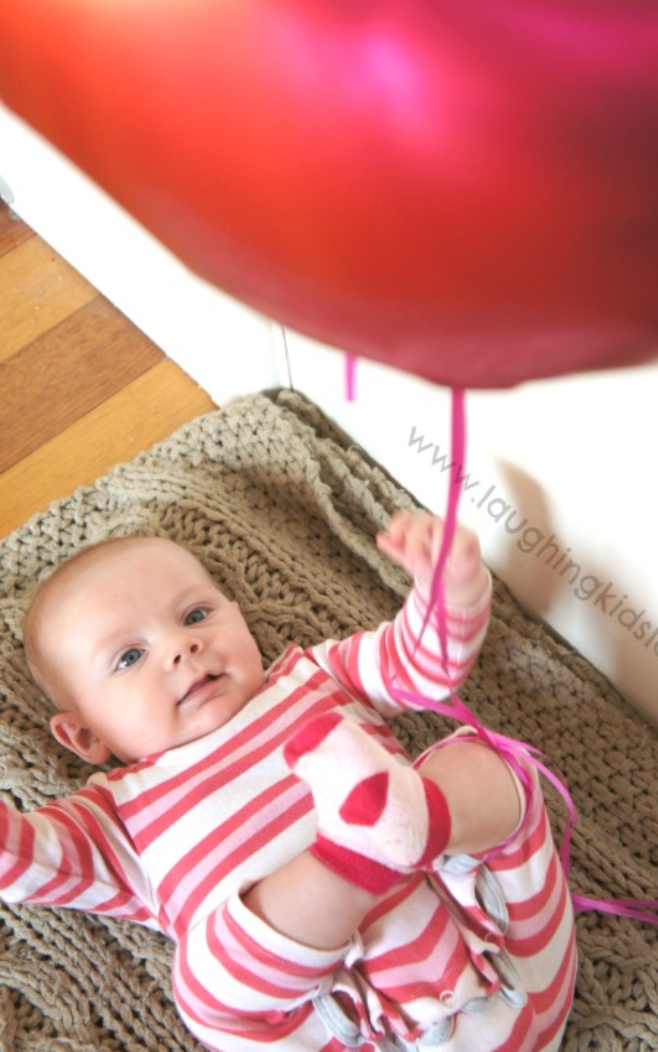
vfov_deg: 29.9
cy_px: 544
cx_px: 380
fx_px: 1967
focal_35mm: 69
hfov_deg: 19.0
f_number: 4.5
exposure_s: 1/160
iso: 500
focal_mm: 39
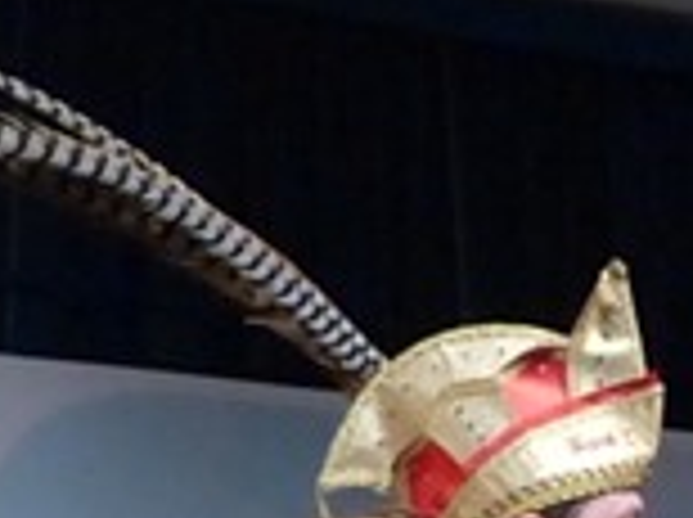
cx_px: 864
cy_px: 948
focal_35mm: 244
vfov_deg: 6.0
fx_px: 4877
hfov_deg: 8.0
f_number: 4
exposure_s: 1/160
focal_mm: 10.9
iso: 1600
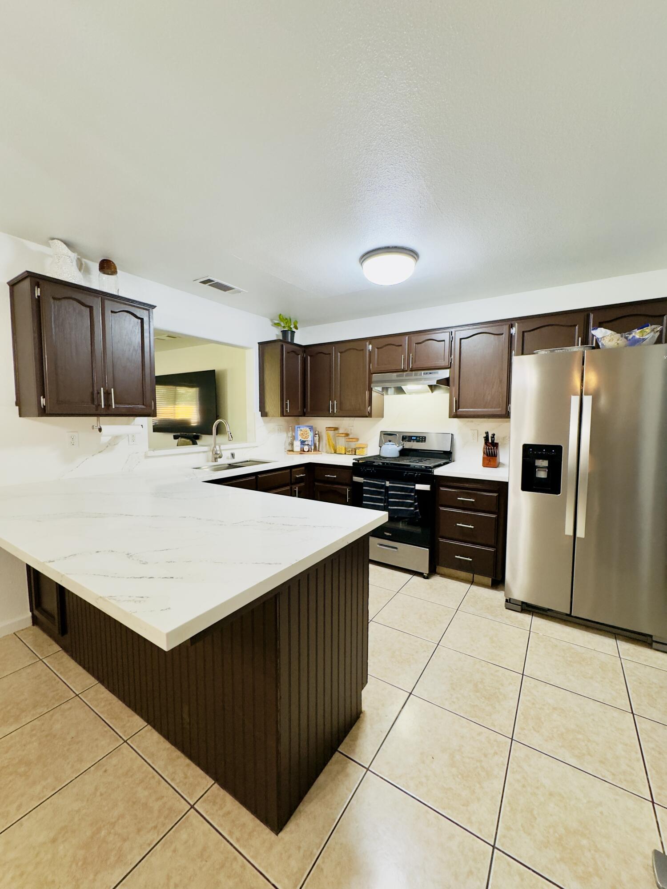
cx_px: 334
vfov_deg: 102.1
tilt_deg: -4.9
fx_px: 360
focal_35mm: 14
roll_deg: +0.2
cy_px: 444
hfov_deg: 85.7
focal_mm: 2.22
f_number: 2.2
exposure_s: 1/60
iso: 400
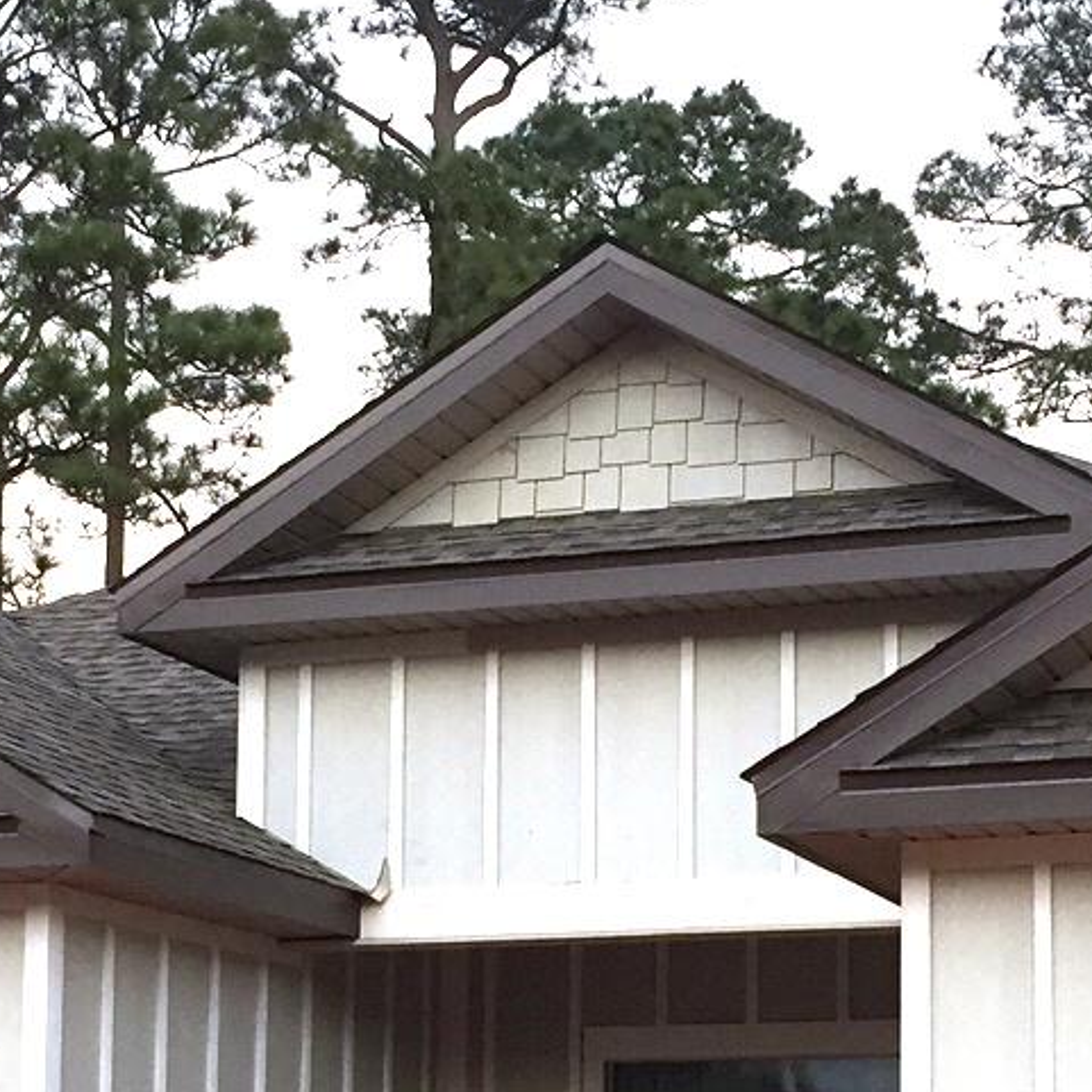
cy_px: 960
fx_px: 3105
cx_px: 654
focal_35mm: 87
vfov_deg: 19.6
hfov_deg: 19.9
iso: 64
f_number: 2.2
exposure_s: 1/30
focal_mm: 4.15
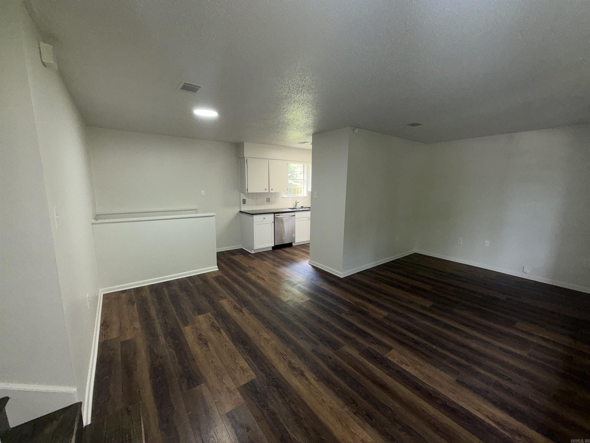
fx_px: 239
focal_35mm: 14
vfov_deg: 85.7
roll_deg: -0.2
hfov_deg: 102.1
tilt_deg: -8.1
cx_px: 295
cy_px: 222
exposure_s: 1/60
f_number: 2.2
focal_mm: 2.22
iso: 64
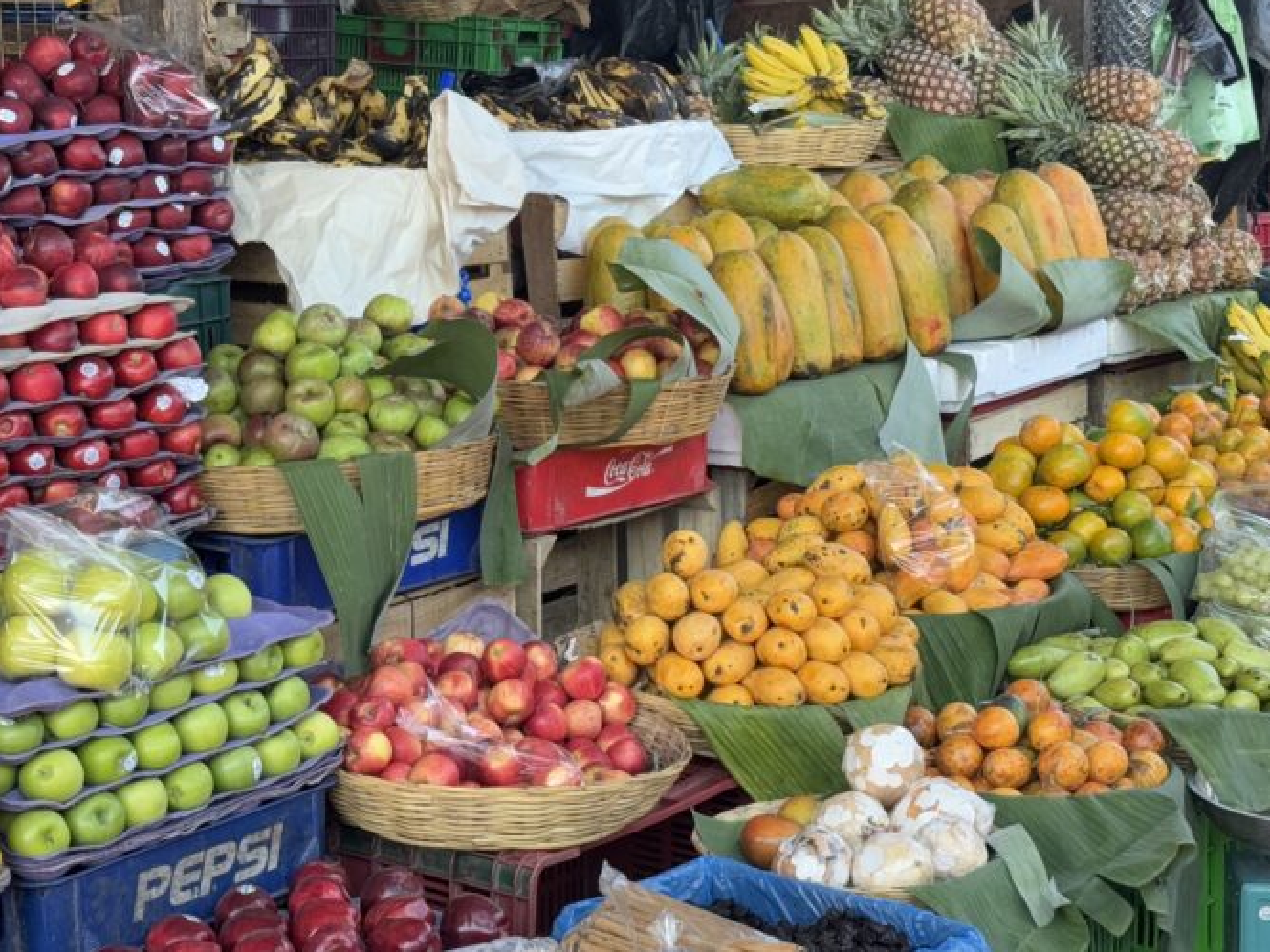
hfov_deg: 26.3
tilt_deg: -3.8
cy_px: 375
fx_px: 2715
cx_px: 580
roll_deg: +3.3
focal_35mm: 74
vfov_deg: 19.9
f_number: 1.78
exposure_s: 1/159
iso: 50
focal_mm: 6.76
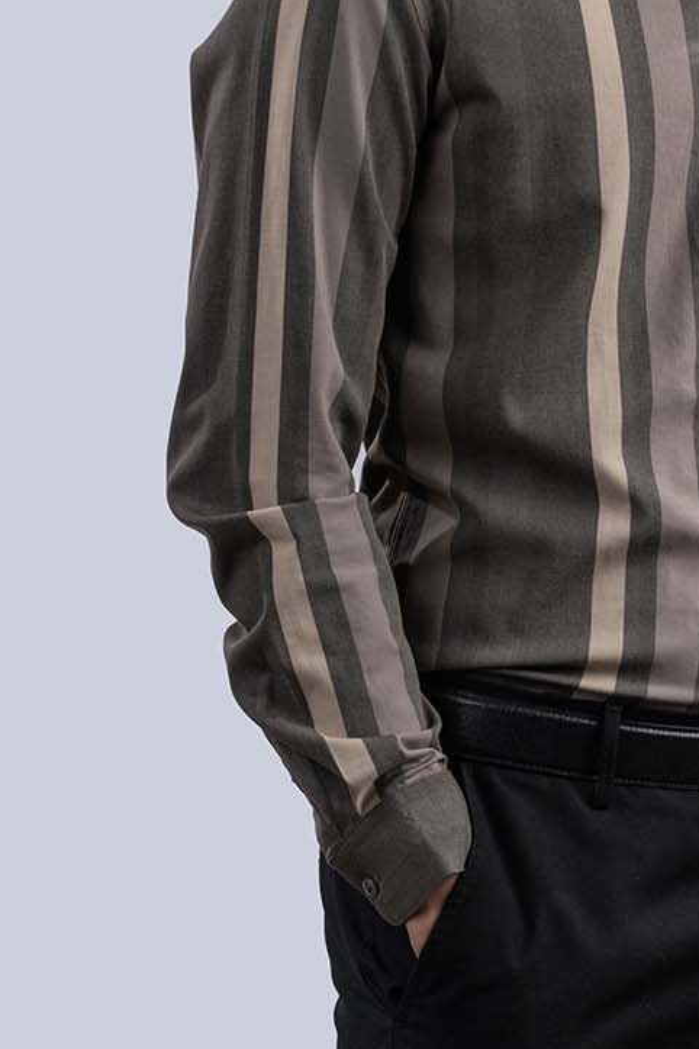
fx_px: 6087
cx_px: 628
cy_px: 229
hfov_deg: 6.6
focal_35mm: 209
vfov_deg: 9.8
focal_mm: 105
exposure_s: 1/200
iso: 80
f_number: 11
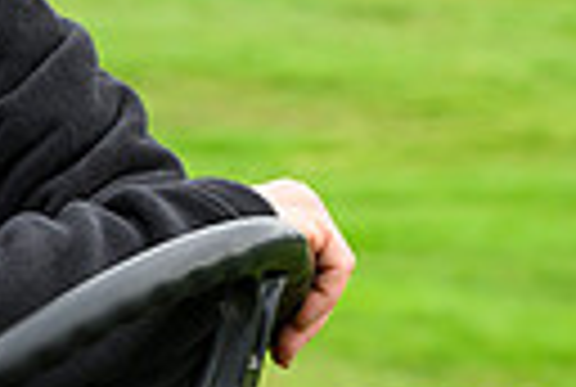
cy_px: -119
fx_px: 8692
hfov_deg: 3.8
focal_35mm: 542
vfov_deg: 2.5
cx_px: -666
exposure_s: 1/400
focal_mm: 120
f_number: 8
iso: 800
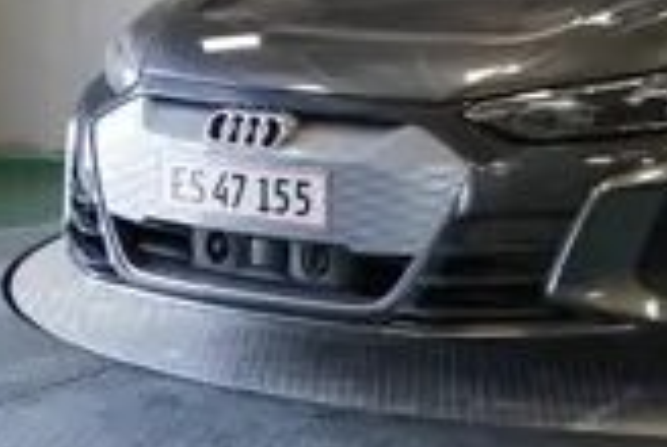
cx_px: 822
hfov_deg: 13.3
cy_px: -93
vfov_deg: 9.1
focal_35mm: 149
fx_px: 2766
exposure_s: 1/160
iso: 1600
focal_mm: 51
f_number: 4.5
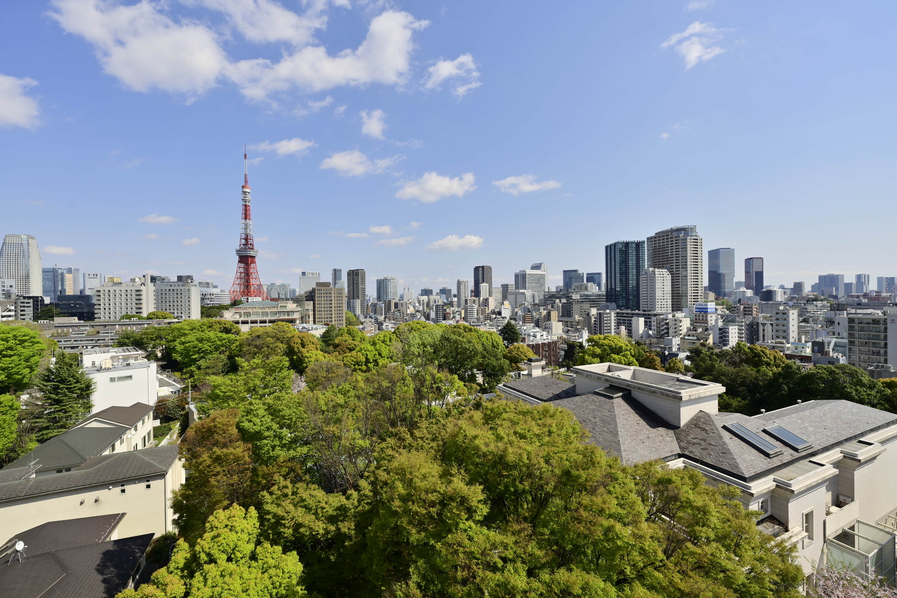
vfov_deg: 81.2
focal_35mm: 14
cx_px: 448
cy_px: 299
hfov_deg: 104.3
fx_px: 349
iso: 64
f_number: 10
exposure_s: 1/250
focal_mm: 14
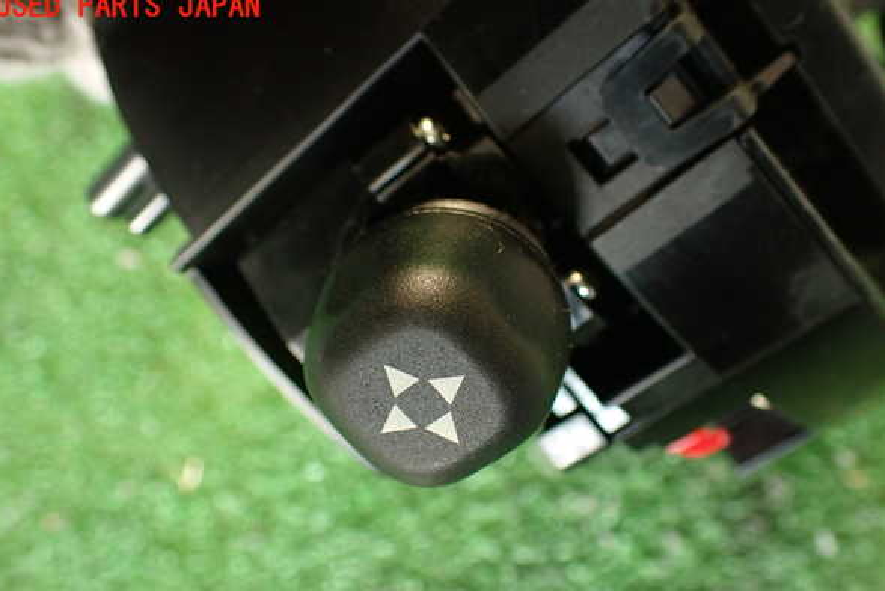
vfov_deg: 38.9
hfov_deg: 55.8
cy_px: 327
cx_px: 439
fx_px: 836
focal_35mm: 34
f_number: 2.4
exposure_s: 1/30
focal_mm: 5.79
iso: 400
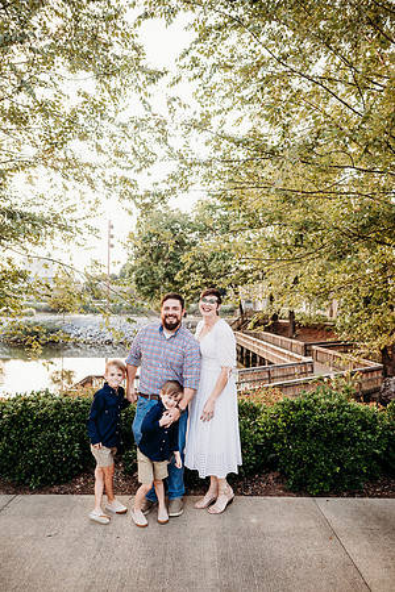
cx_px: 198
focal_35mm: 24
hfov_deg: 53.1
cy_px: 296
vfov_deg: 73.7
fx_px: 395
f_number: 3.2
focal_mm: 24
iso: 320
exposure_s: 1/200
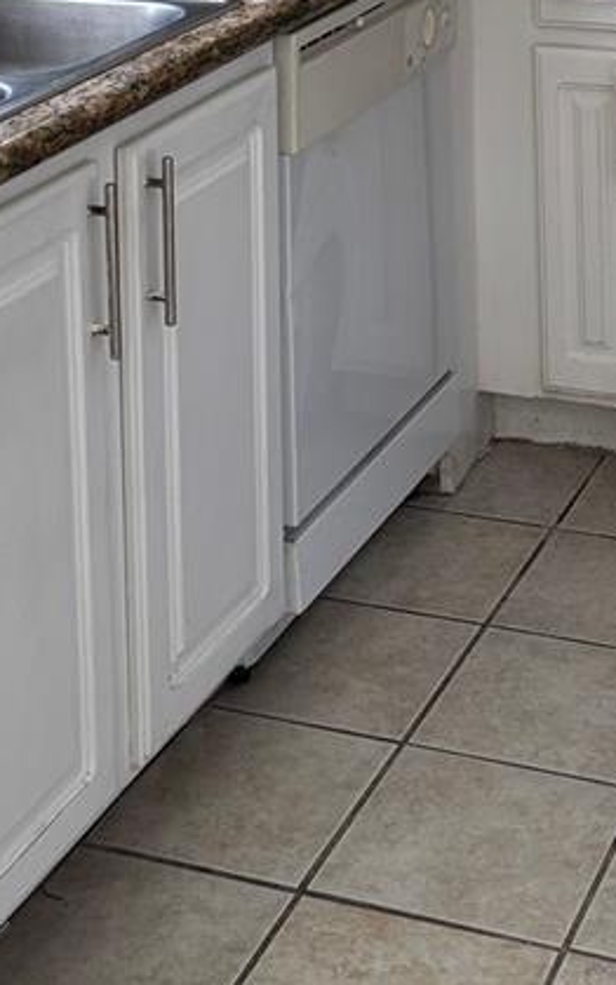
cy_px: -228
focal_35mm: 79
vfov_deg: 23.6
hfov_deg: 16.4
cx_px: 468
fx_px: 2121
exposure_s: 1/121
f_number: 1.6
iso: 80
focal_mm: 5.96
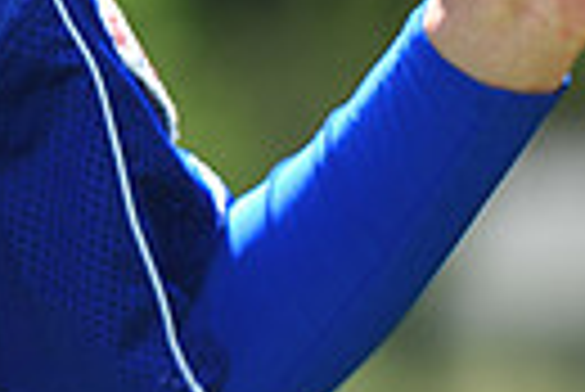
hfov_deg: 2.3
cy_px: -333
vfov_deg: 1.5
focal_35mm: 890
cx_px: -558
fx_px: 14479
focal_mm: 200
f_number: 4.5
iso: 200
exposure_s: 1/800
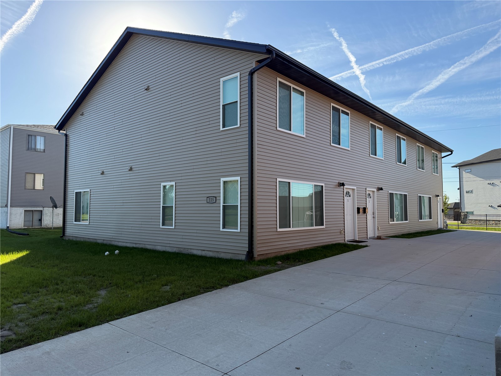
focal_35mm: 24
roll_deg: +0.1
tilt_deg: +3.1
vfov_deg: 56.8
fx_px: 347
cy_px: 188
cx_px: 250
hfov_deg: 71.6
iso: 100
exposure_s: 1/2907
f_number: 1.78
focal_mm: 6.76
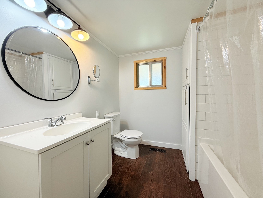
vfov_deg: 85.7
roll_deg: +0.8
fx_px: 106
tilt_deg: -1.3
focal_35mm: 14
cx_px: 132
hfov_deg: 102.1
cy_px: 99
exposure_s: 1/120
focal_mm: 2.22
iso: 64
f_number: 2.2
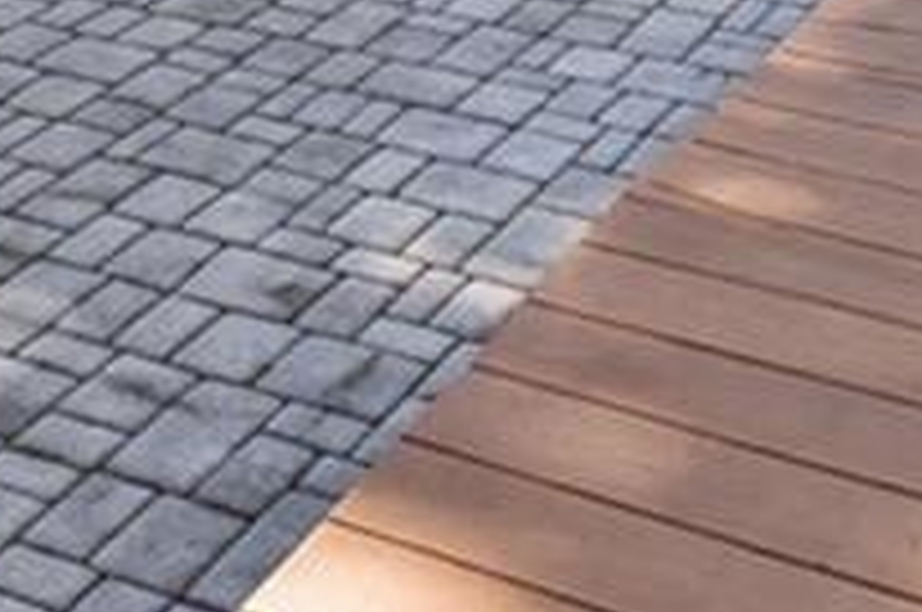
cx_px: 724
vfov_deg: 13.5
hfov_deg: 26.6
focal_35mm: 75
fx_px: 1918
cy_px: -842
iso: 800
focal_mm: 10
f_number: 8
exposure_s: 1/80
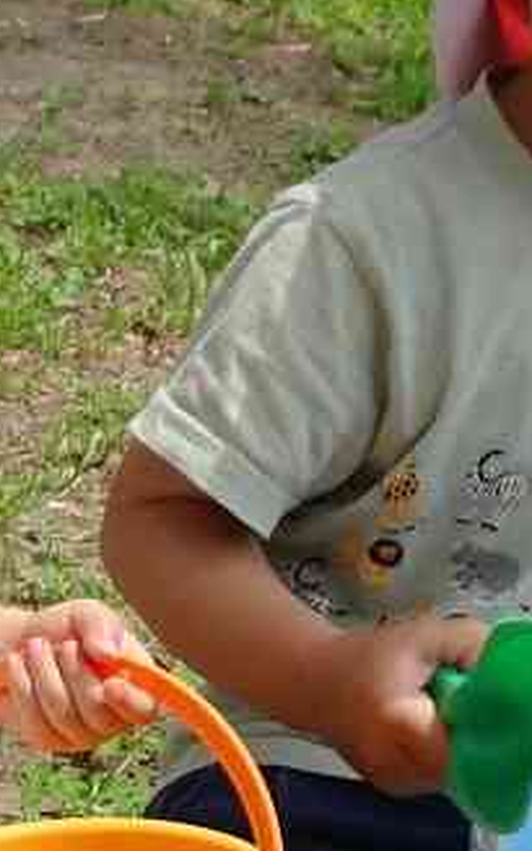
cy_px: 1051
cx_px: -228
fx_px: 3596
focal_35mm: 155
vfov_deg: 13.1
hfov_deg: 8.3
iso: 80
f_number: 3.5
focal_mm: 4.1
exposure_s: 1/800
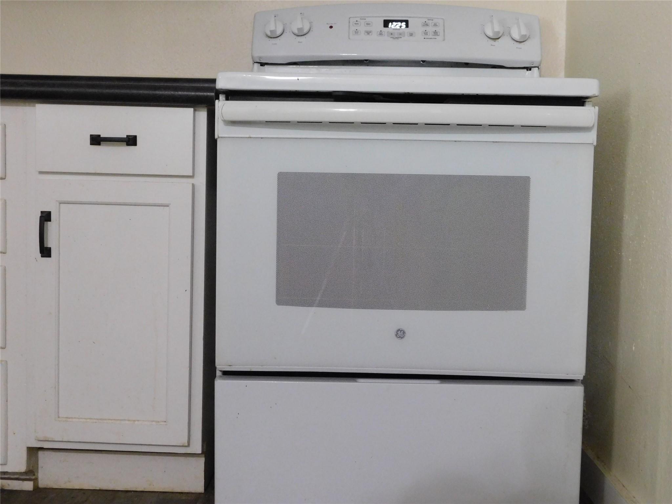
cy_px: 252
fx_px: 874
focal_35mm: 45
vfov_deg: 32.2
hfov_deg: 42.1
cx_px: 336
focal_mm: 8
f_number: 3.7
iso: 720
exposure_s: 1/8
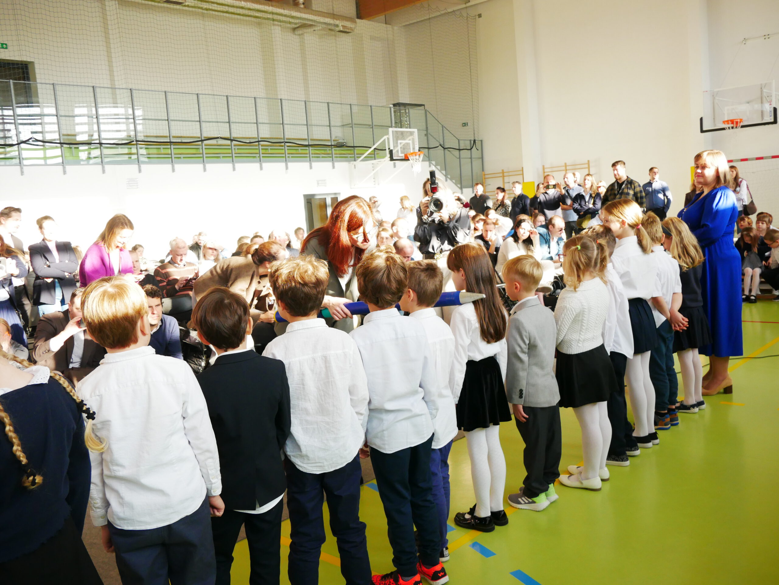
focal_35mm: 34
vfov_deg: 41.8
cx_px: 390
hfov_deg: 54.0
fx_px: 765
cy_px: 292
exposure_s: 1/160
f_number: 5
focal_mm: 17
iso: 800
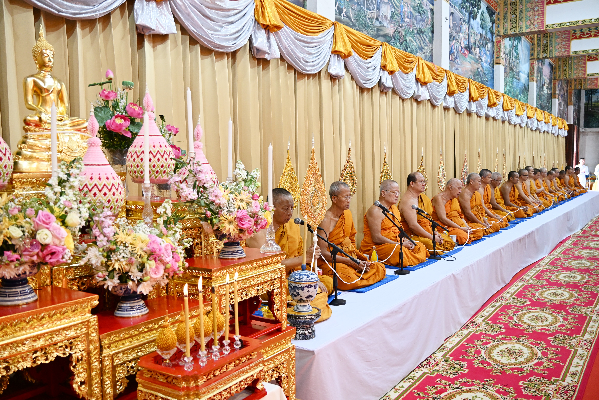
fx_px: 537
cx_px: 300
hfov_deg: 58.3
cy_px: 200
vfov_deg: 40.8
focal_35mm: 32
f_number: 4
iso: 1000
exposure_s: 1/60
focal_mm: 21.5
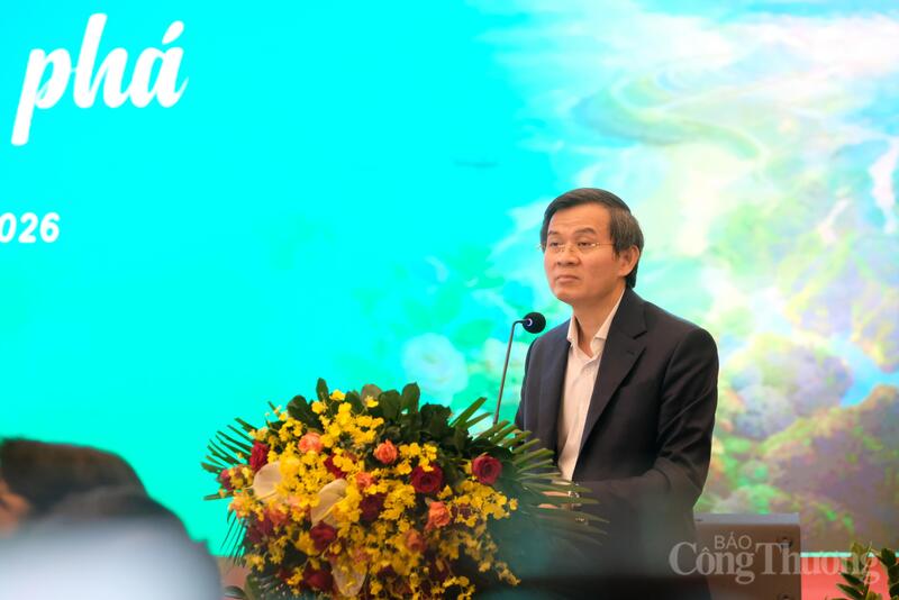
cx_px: 450
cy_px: 300
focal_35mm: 142
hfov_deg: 14.4
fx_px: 3547
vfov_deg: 9.7
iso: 4000
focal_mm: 94.5
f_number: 4
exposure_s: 1/125
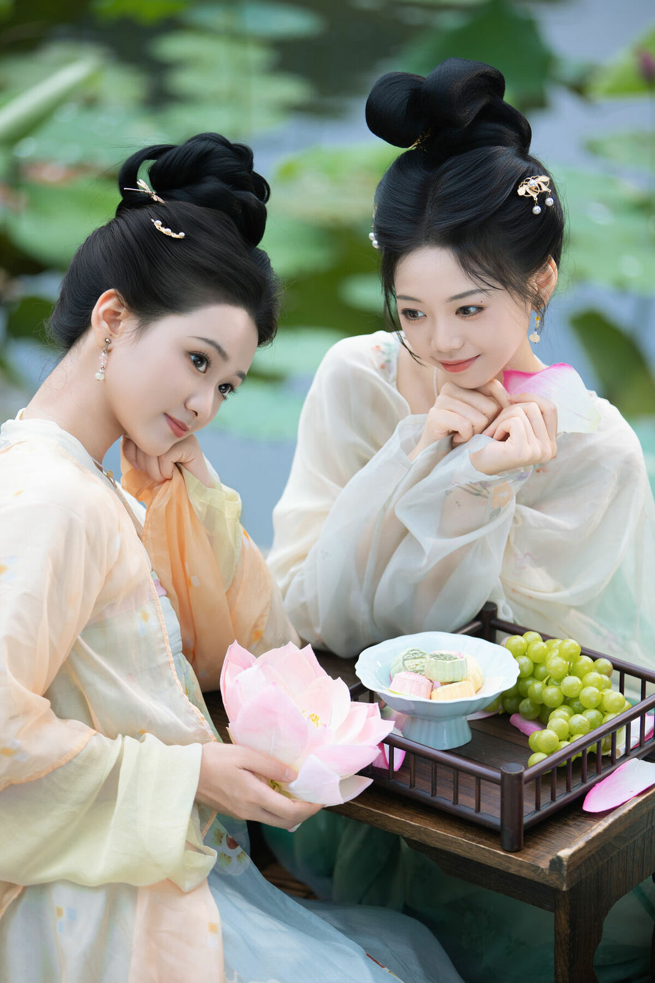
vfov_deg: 14.7
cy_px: 492
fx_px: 3821
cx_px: 328
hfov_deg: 9.8
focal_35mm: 140
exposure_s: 1/320
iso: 100
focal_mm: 140
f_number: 2.8
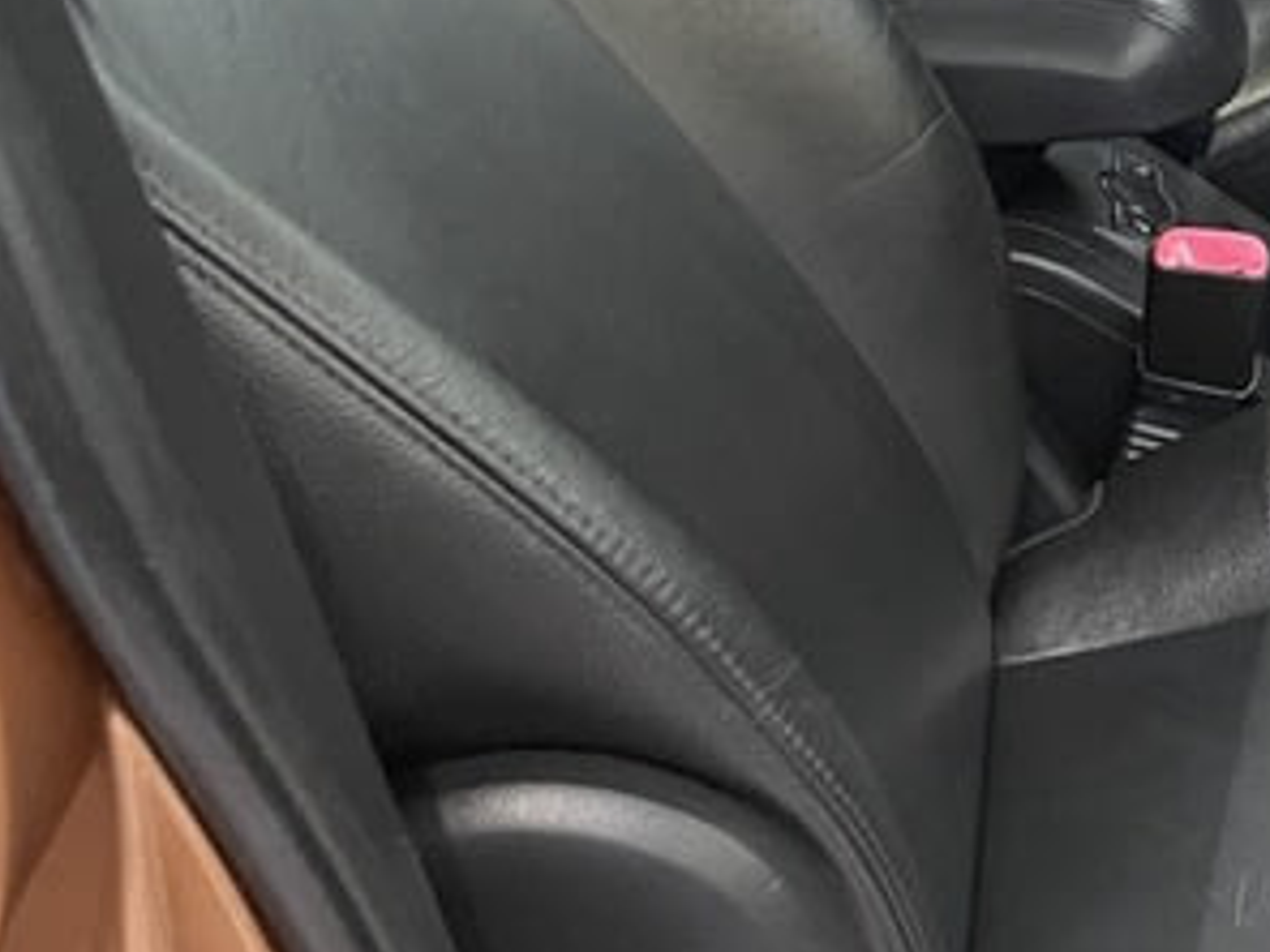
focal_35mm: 79
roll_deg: +3.5
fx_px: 2898
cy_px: 75
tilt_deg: -24.2
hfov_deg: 22.6
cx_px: 1549
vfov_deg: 18.3
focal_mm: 4.2
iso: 800
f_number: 1.6
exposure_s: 1/25
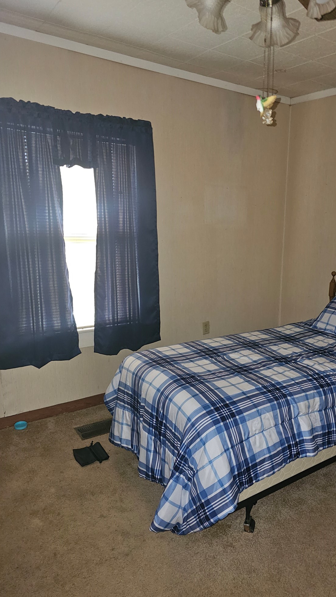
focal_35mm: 26
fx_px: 412
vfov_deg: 71.9
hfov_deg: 43.8
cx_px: 224
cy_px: 307
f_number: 1.7
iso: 160
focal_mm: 6.3
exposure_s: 1/9.99
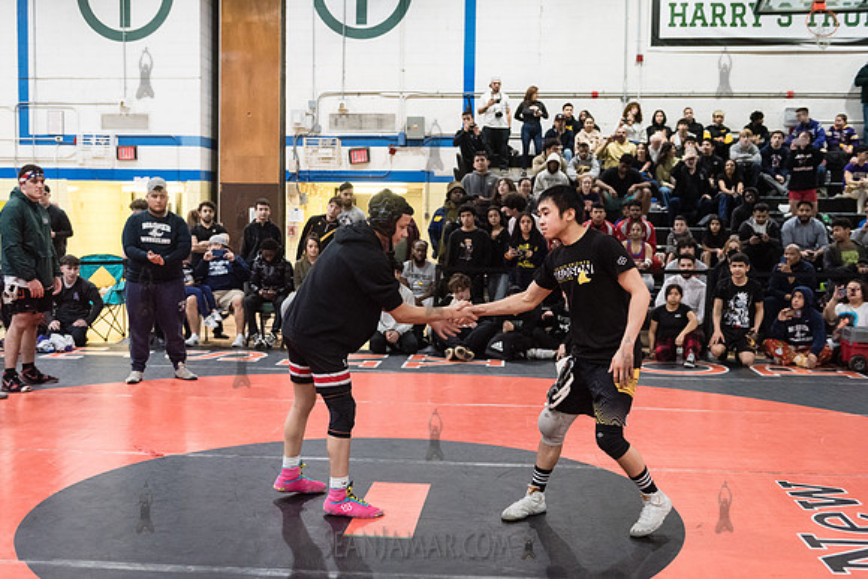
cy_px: 290
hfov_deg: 50.7
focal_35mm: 38
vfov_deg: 35.1
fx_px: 916
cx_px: 434
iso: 8000
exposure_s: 1/320
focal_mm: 38
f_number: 3.2
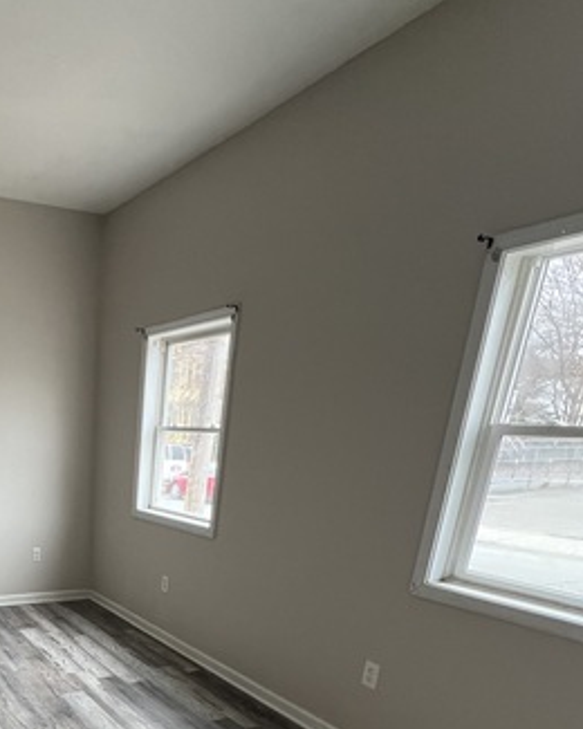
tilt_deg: -19.3
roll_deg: -1.2
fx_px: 561
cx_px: 70
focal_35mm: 26
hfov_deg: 49.5
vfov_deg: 56.7
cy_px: 658
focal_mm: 1.57
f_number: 1.8
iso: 100
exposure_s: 1/99
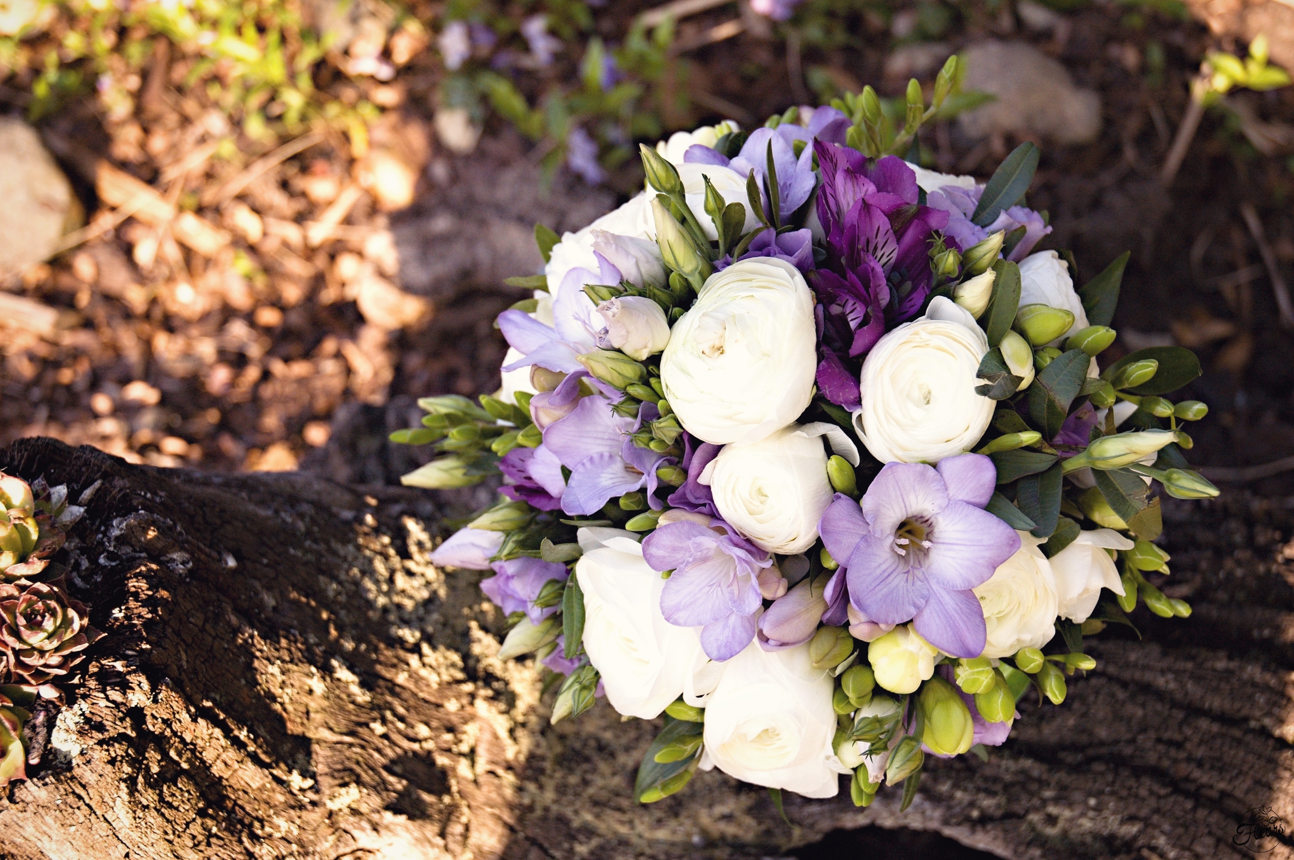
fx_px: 2047
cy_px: 430
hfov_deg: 35.1
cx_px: 647
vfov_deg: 23.7
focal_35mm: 57
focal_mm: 38
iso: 200
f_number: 4.5
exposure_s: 1/160
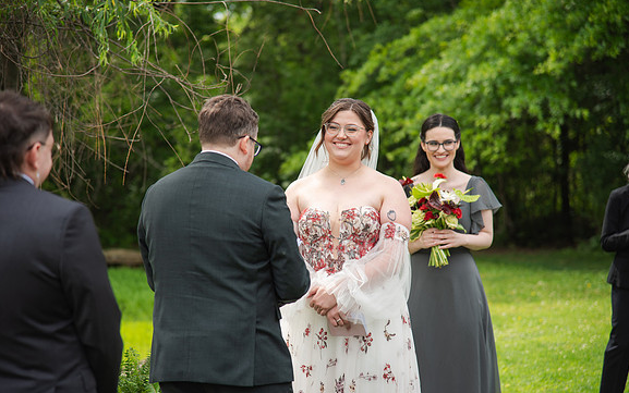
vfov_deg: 10.7
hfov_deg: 17.0
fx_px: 2109
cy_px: 204
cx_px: 315
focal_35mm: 123
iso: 100
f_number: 4
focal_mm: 120
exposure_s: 1/400
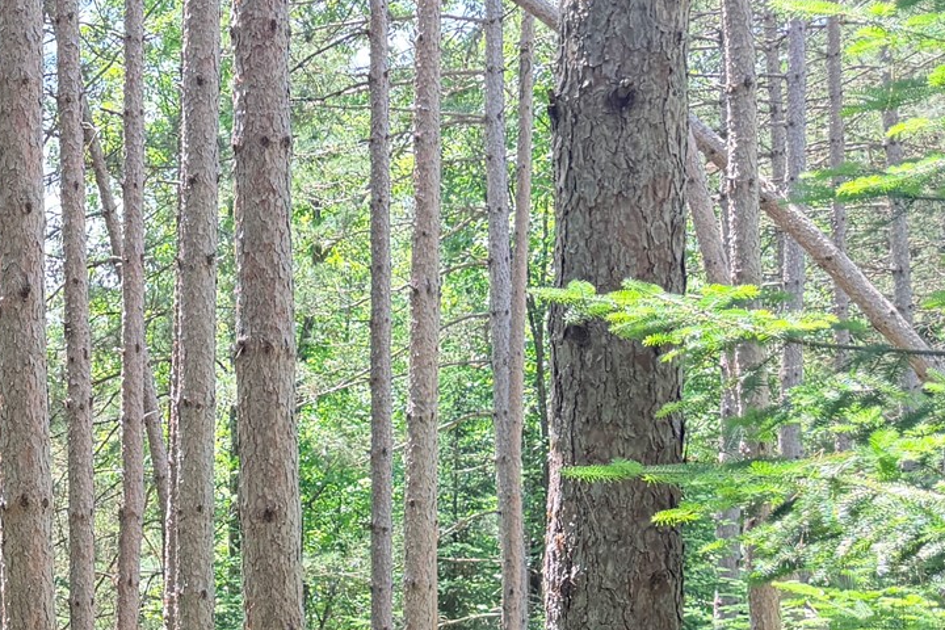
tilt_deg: -2.5
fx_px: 1864
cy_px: 662
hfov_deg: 24.7
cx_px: -289
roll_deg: +0.9
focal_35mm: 71
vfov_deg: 18.6
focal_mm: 6.76
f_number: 1.78
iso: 100
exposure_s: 1/188
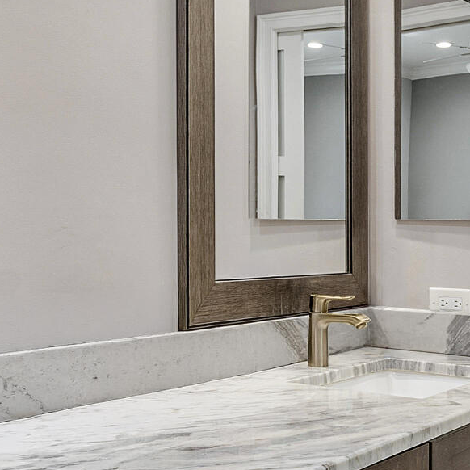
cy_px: 248
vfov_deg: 30.0
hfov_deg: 29.9
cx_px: 297
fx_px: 876
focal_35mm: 57
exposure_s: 1/20
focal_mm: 13
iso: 160
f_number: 8
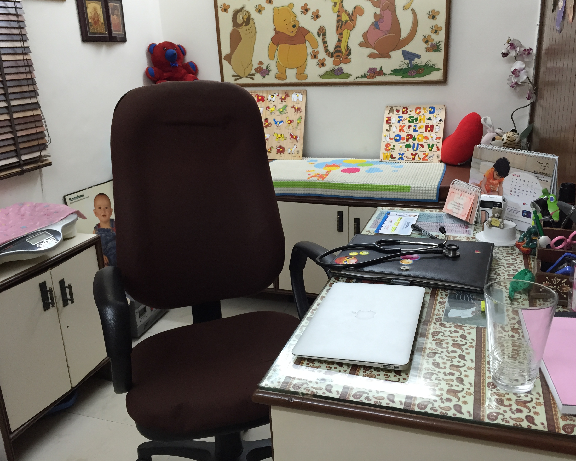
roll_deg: +1.1
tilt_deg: -16.6
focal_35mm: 31
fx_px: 528
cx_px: 307
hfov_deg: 57.1
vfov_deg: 47.1
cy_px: 226
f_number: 2.2
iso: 100
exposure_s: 1/33
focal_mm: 4.15
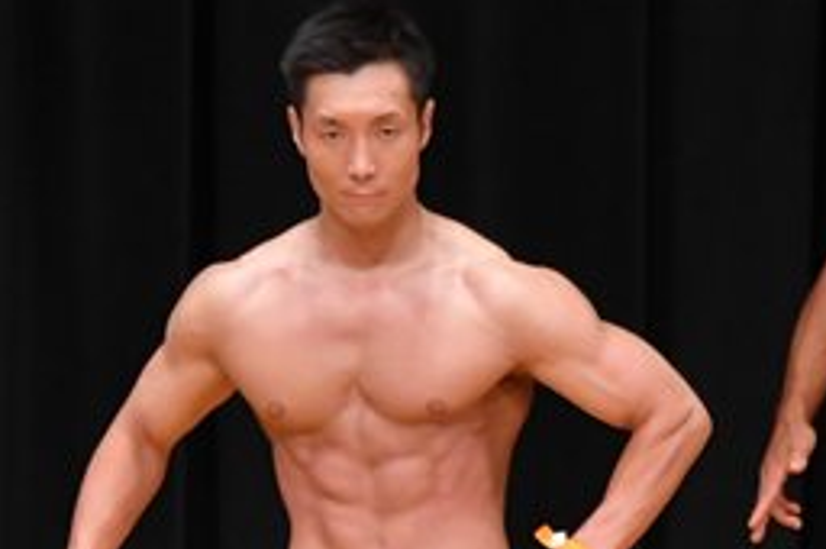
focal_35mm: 864
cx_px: 566
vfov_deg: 1.6
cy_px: 636
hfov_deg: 2.4
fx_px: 19799
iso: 4000
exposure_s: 1/400
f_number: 5.6
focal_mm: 190
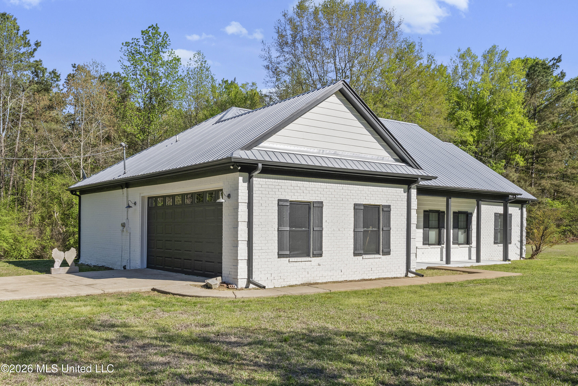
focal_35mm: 33
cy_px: 193
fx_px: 530
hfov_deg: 57.2
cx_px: 289
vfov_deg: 40.0
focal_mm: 33
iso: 800
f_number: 9
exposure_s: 1/640
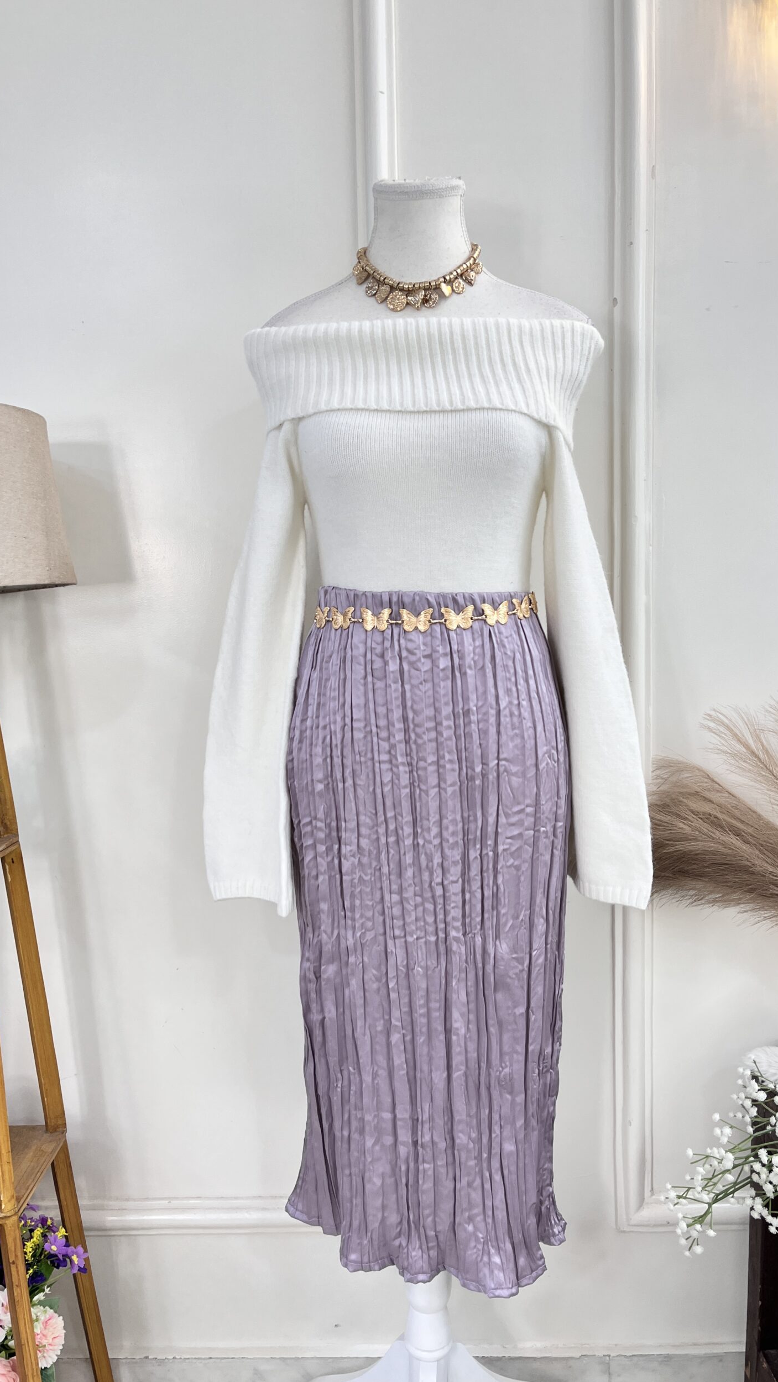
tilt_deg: -7.3
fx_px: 1063
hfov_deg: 40.2
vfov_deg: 66.1
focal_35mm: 29
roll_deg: +0.8
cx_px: 385
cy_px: 707
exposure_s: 1/100
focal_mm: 5.1
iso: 50
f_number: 1.6
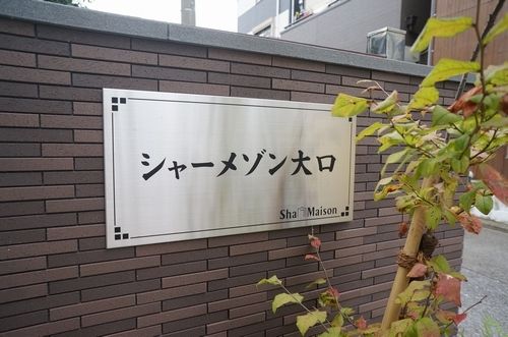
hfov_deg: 73.9
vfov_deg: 52.9
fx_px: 338
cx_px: 254
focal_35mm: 24
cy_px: 168
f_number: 4.5
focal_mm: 16
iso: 100
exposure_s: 1/80
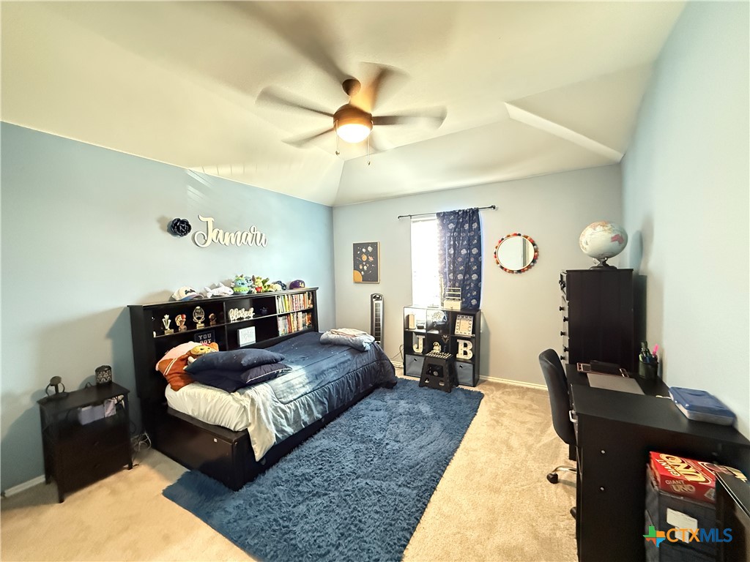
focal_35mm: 14
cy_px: 281
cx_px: 375
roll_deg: +1.3
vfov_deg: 85.7
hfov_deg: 102.1
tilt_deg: -2.1
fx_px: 303
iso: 1250
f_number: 2.2
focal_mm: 2.22
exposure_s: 1/40
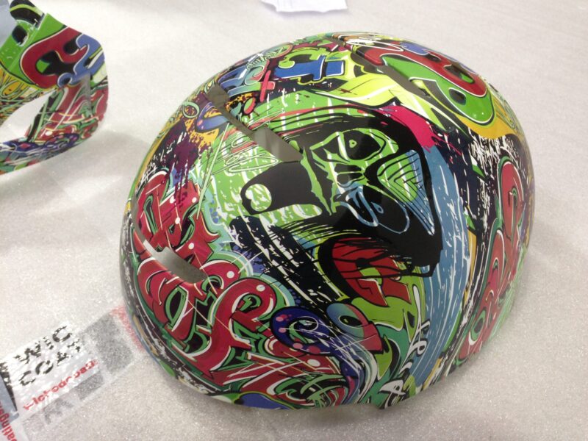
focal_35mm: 33
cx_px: 294
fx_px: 561
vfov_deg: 42.9
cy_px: 220
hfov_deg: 55.4
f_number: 2.4
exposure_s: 1/20
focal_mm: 4.13
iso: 80
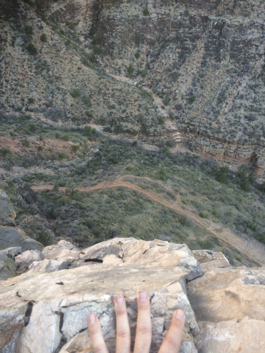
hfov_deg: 46.8
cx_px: 132
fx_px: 306
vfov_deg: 60.0
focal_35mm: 30
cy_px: 176
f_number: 2.2
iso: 50
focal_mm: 4.12
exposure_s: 1/120
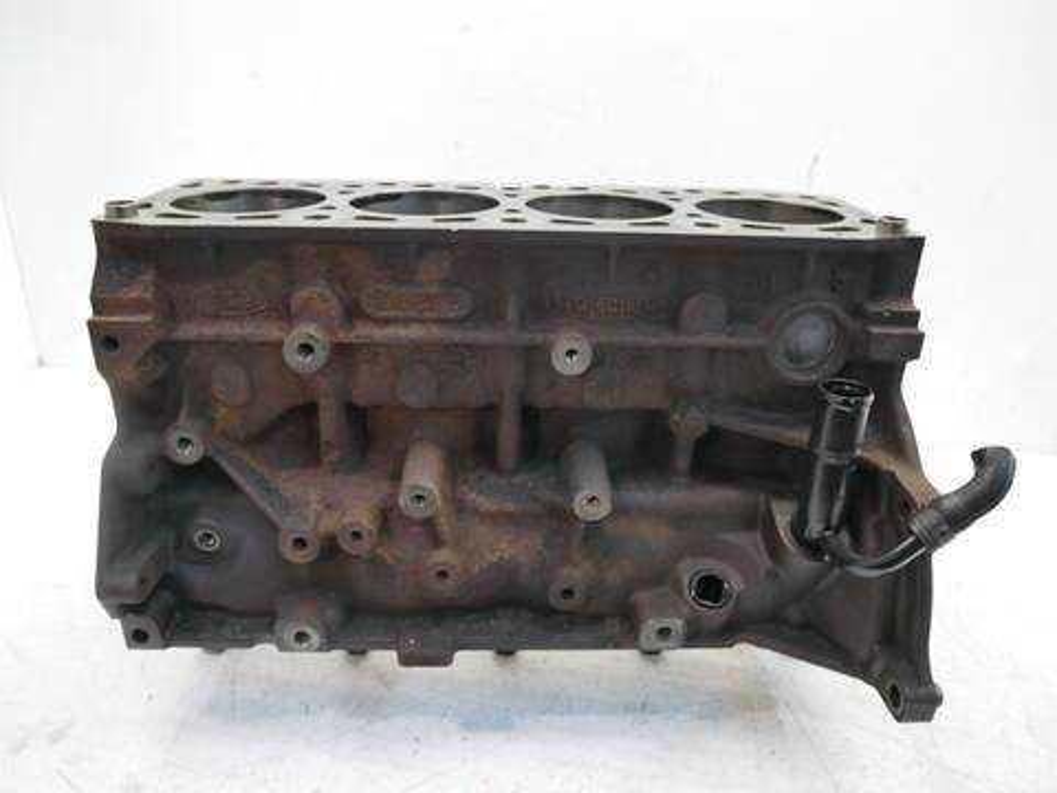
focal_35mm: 24
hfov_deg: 71.6
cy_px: 396
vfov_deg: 56.8
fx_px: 733
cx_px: 528
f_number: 3.5
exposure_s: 1/60
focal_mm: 12
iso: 1000
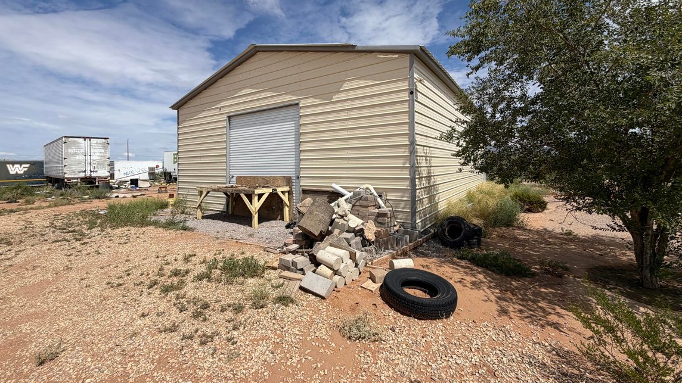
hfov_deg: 99.4
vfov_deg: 66.6
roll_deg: +1.3
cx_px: 332
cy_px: 160
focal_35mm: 16
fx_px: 289
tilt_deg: +1.6
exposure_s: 1/1613
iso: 20
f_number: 2.2
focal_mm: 2.22
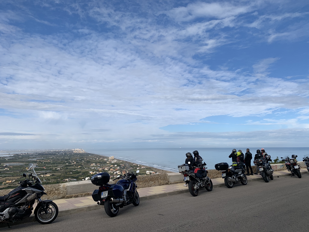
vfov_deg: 53.1
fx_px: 232
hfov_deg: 67.3
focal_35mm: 26
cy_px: 116
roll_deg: +0.3
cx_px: 154
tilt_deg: +6.9
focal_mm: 4.25
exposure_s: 1/2755
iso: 25
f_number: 1.8
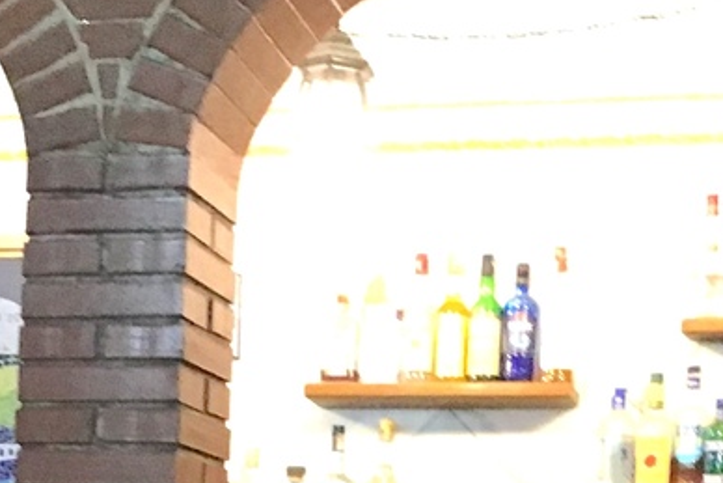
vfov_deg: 12.4
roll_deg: -2.2
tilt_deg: +2.9
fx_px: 2170
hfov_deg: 18.9
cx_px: 341
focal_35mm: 108
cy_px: 573
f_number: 2.4
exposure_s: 1/25
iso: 200
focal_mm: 3.3
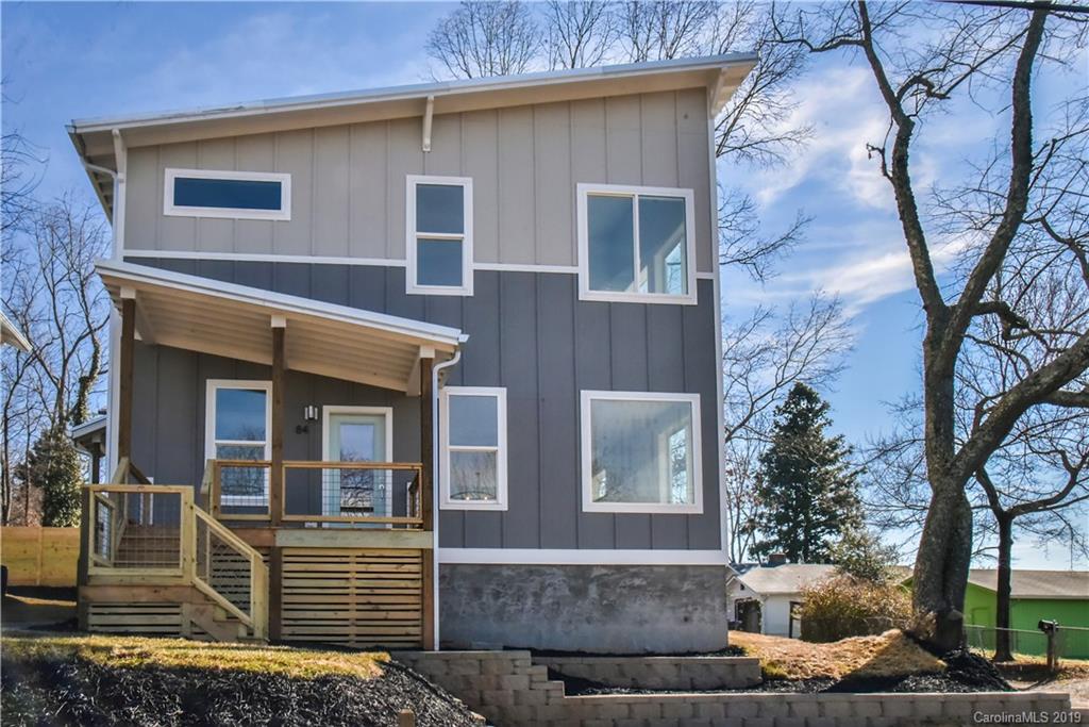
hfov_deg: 61.9
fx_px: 908
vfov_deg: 43.6
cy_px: 364
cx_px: 544
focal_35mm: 30
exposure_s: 1/640
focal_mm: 30
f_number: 22
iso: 4000
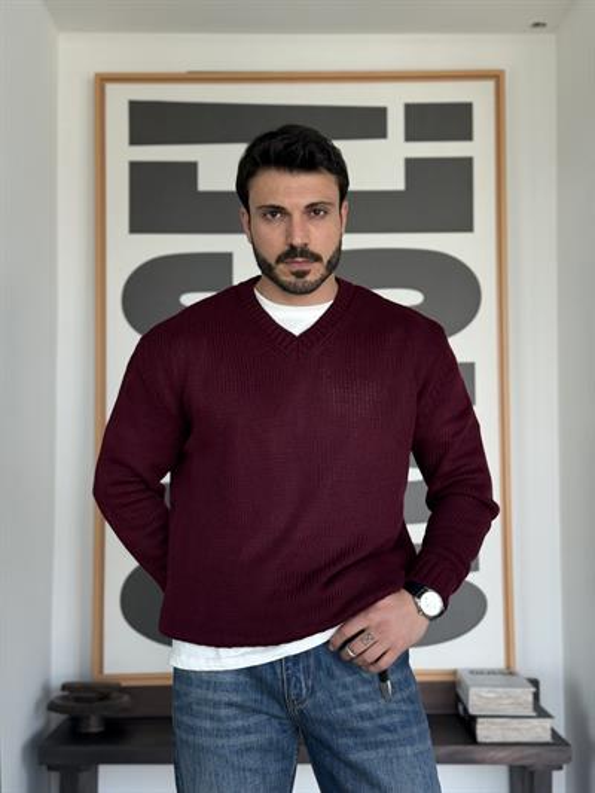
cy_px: 396
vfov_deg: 39.6
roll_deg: +0.0
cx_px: 298
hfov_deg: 30.3
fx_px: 1100
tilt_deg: +3.1
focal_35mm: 48
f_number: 1.78
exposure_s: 1/227
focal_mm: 6.76
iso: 160
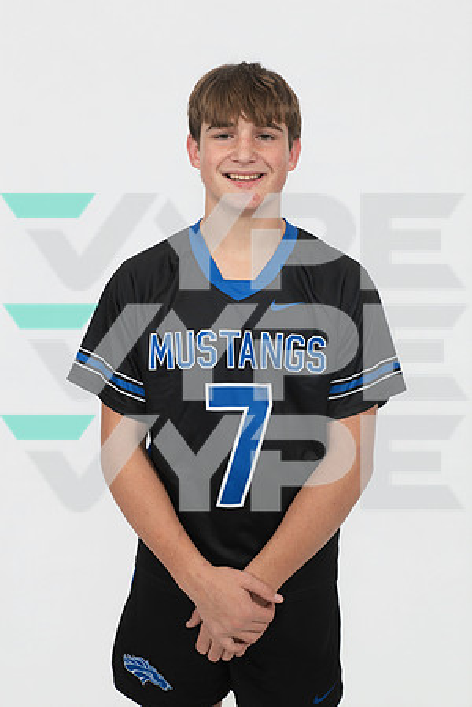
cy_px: 354
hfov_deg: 28.1
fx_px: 944
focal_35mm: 48
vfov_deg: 41.1
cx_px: 236
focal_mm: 48
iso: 250
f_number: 8
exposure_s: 1/250
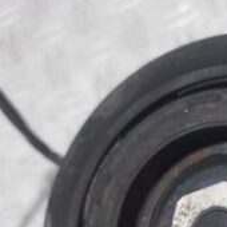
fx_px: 579
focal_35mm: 78
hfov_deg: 20.5
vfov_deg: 21.1
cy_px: 252
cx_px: 283
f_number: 1.8
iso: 80
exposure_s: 1/100
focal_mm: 5.23
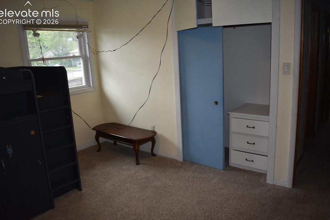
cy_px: 109
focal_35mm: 28
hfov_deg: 65.5
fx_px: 257
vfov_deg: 46.4
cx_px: 165
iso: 900
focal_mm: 18
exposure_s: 1/200
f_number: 3.5
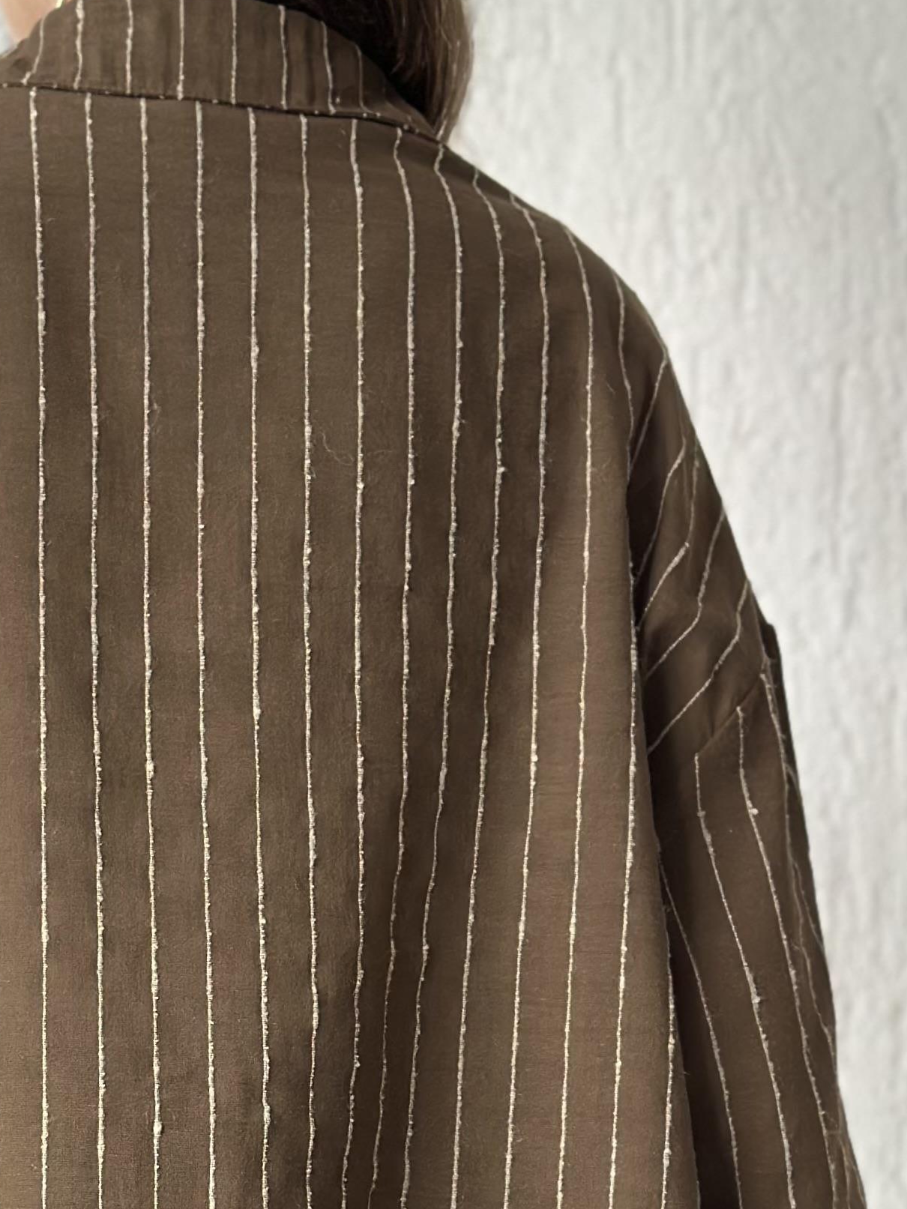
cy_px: 1118
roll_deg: +0.1
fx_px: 4192
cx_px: 259
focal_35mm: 120
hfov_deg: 12.3
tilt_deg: -0.5
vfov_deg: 16.2
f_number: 1.78
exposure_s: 1/64
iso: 125
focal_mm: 6.86
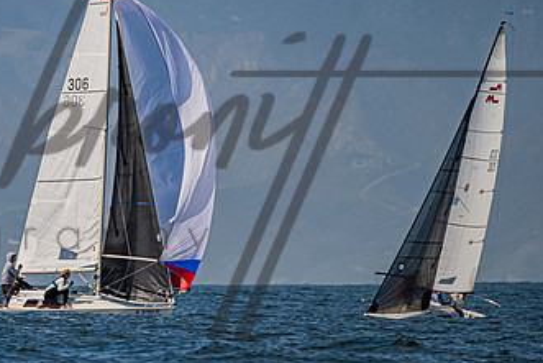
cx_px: 63
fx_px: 13852
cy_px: 75
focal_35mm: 918
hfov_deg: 2.2
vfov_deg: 1.5
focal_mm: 400
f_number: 5.6
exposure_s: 1/4000
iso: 320
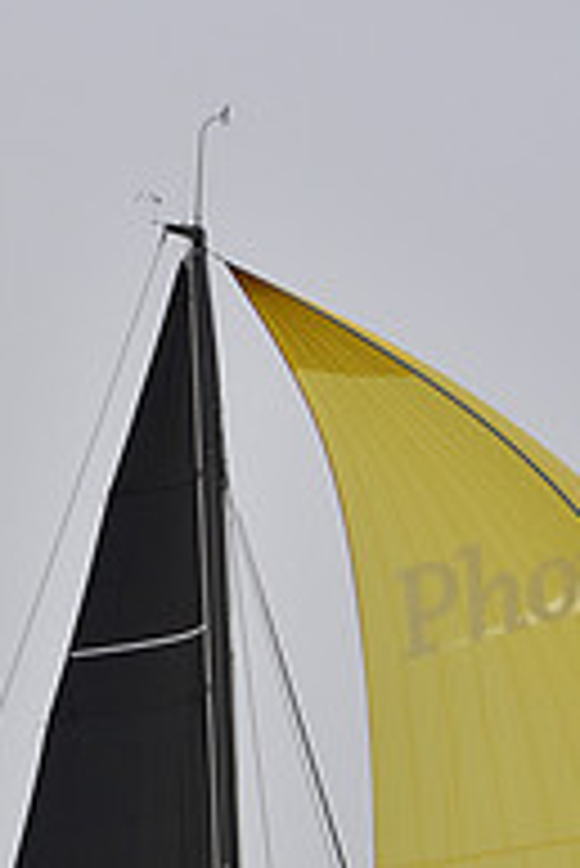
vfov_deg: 9.5
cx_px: 164
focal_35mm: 210
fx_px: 5066
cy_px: 1255
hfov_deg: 6.5
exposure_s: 1/640
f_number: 5
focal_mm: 70
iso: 250
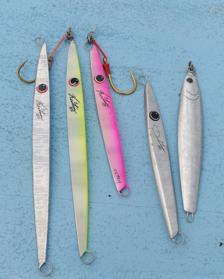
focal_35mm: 46
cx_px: 82
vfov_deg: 40.3
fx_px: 381
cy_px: 141
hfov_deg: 32.6
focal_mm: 32
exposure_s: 1/200
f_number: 7.1
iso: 320
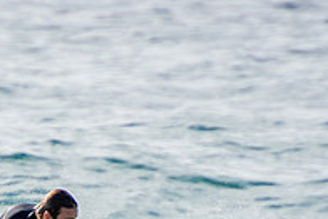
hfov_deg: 1.2
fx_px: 16175
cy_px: 307
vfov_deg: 0.8
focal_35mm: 1774
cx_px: 5
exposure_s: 1/2000
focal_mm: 400
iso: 320
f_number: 5.6
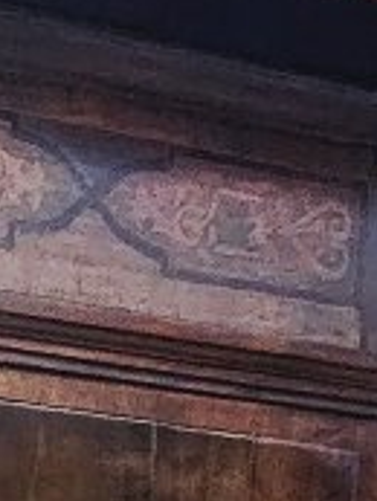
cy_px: 1208
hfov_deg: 11.5
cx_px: -673
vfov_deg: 14.4
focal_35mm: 90
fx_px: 1305
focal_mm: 2.2
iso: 1250
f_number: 2.2
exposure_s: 1/25.1
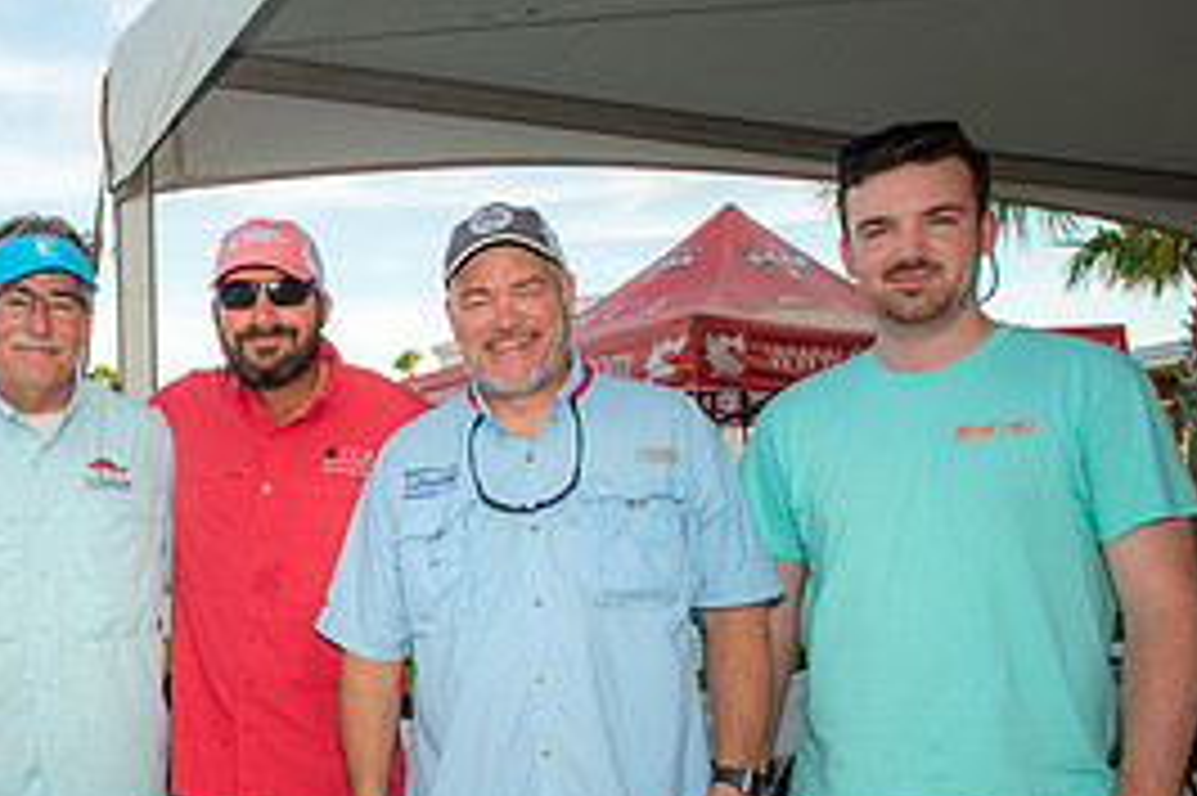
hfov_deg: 48.5
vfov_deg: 35.3
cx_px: 212
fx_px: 1229
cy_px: 576
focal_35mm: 37
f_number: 8
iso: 200
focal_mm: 17
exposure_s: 1/160
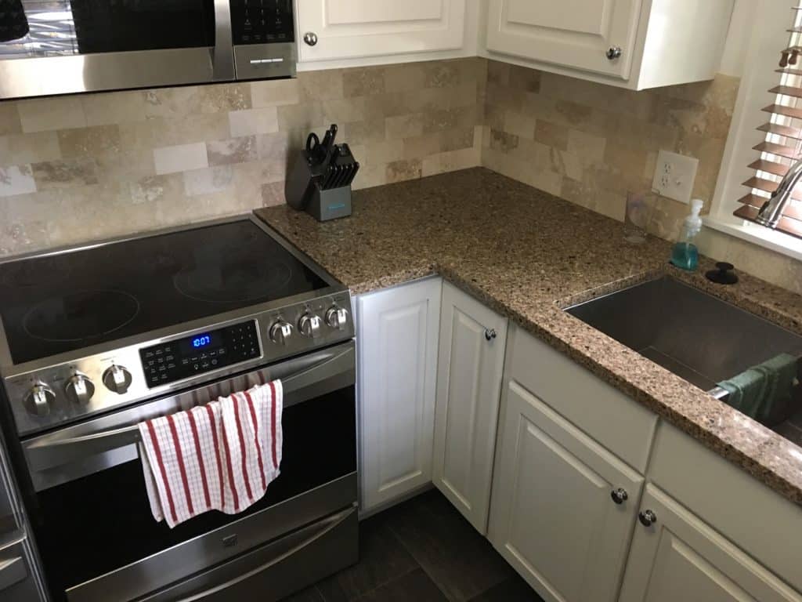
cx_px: 401
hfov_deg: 61.7
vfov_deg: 48.2
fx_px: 672
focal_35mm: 29
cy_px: 301
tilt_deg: -27.4
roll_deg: -1.1
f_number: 2.2
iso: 200
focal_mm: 4.15
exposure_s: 1/15
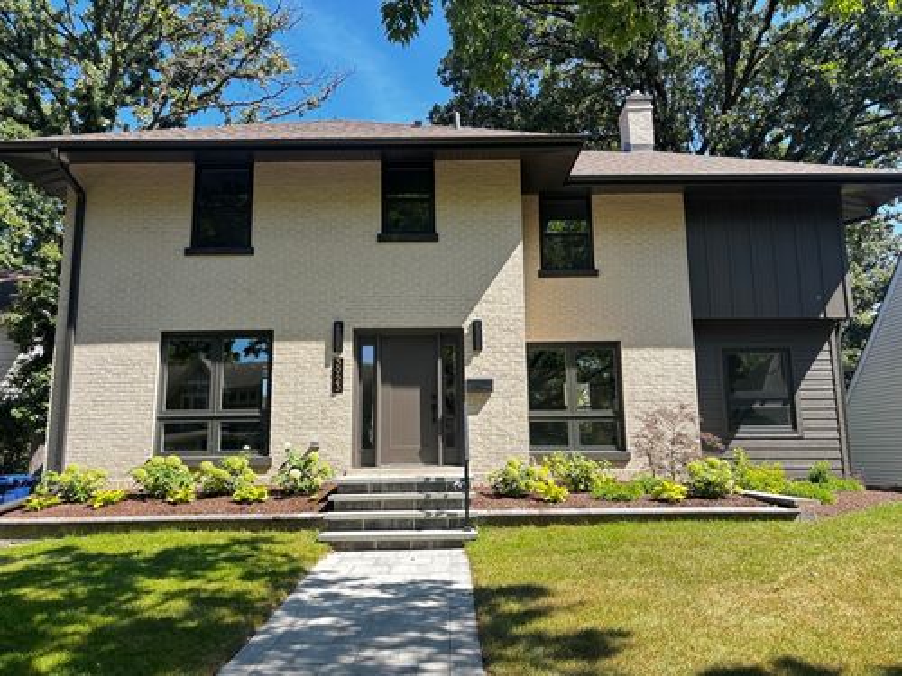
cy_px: 338
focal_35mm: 26
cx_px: 451
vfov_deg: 53.1
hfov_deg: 67.3
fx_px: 677
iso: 50
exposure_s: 1/446
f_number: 1.6
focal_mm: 5.96
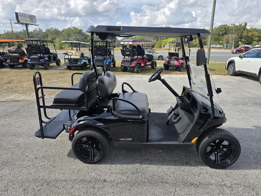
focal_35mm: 23
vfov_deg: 58.9
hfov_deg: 73.9
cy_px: 98
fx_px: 173
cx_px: 130
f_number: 1.7
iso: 12
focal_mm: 6.3
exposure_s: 1/609
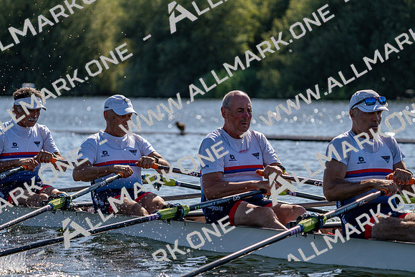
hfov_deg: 10.3
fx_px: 2306
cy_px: 138
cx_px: 208
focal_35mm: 200
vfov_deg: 6.9
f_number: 5.6
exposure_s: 1/2000
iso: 250
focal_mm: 200
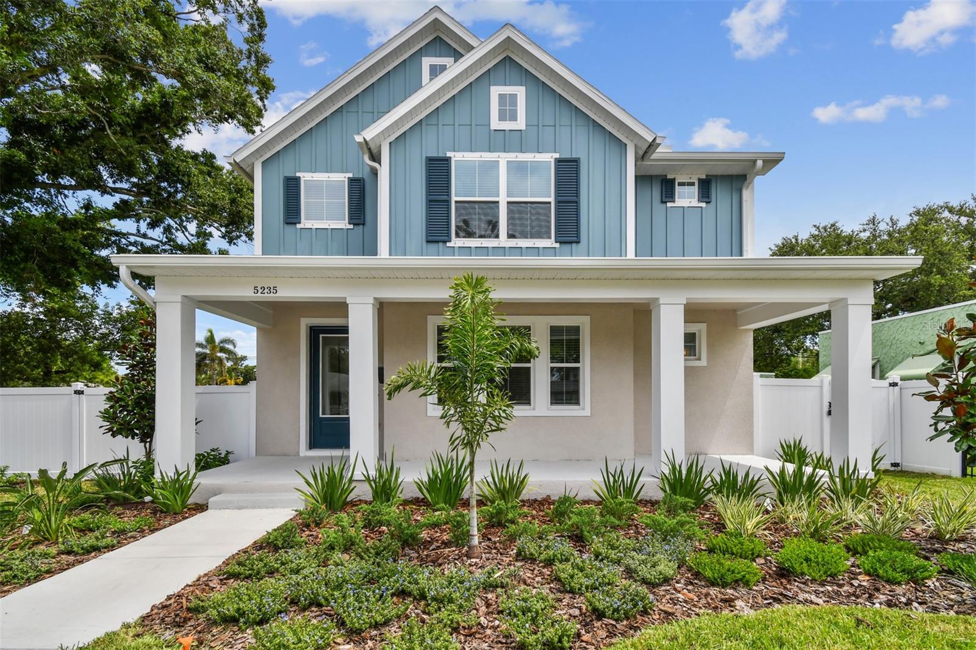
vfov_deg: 77.3
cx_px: 488
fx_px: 407
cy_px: 325
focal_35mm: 15
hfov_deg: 100.4
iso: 100
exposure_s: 1/640
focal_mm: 10
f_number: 7.1
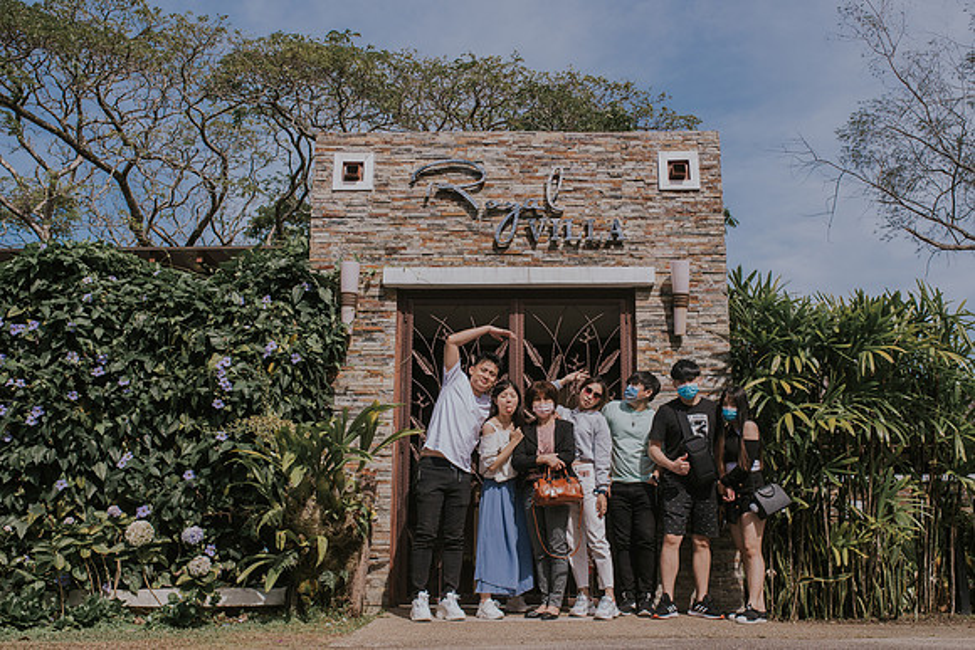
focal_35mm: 38
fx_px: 1036
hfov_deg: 50.4
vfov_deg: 34.9
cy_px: 327
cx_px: 513
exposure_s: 1/4000
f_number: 5
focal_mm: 35
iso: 400
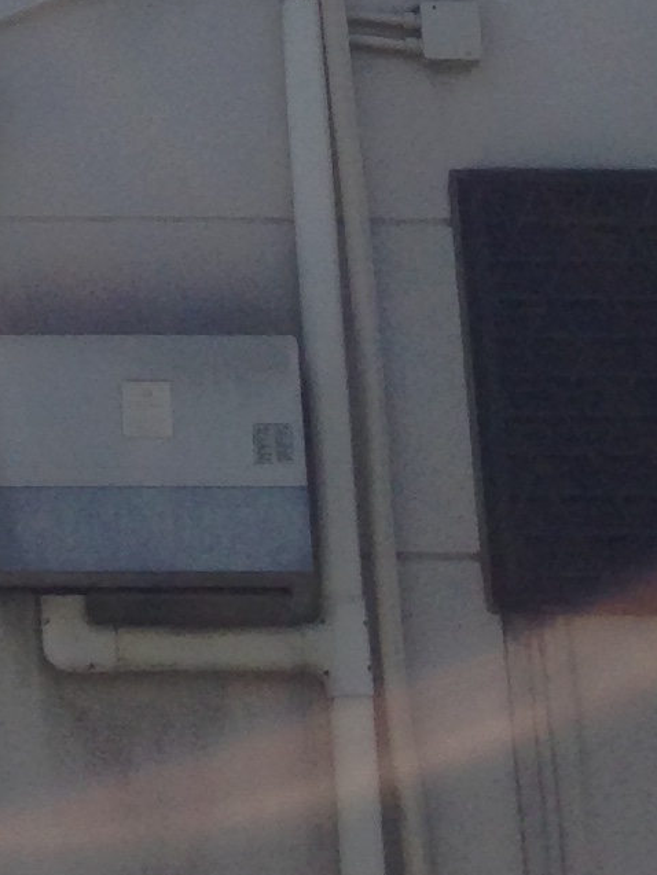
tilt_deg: +27.8
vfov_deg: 10.9
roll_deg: -2.0
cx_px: -243
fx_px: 4275
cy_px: -709
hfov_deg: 8.6
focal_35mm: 169
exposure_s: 1/1323
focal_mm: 4.12
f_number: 2.4
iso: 50
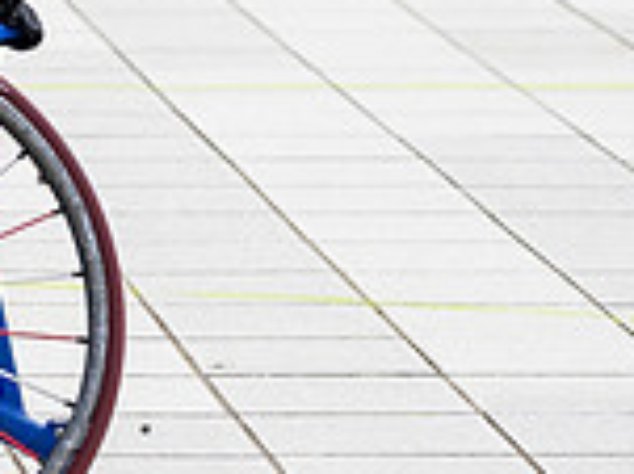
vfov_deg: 3.6
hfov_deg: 4.8
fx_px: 7503
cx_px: -620
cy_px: -294
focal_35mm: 410
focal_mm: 98
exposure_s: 1/3200
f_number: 3.5
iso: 400
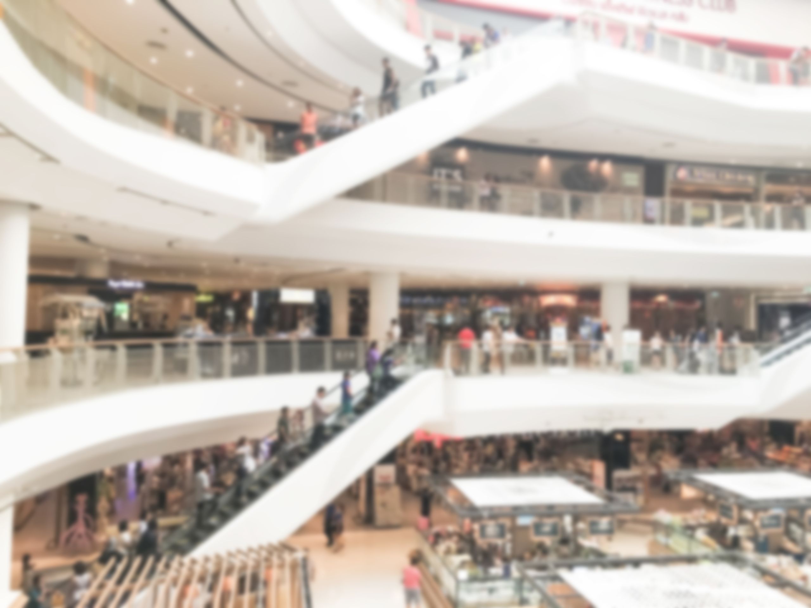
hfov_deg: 61.7
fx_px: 679
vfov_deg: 48.2
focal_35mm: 29
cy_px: 304
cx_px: 406
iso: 32
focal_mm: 4.15
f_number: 2.2
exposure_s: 1/100
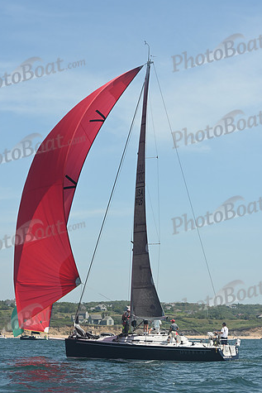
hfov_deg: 11.2
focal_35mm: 122
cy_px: 182
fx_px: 1331
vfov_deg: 16.8
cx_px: 129
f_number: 8
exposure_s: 1/1000
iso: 320
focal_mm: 100
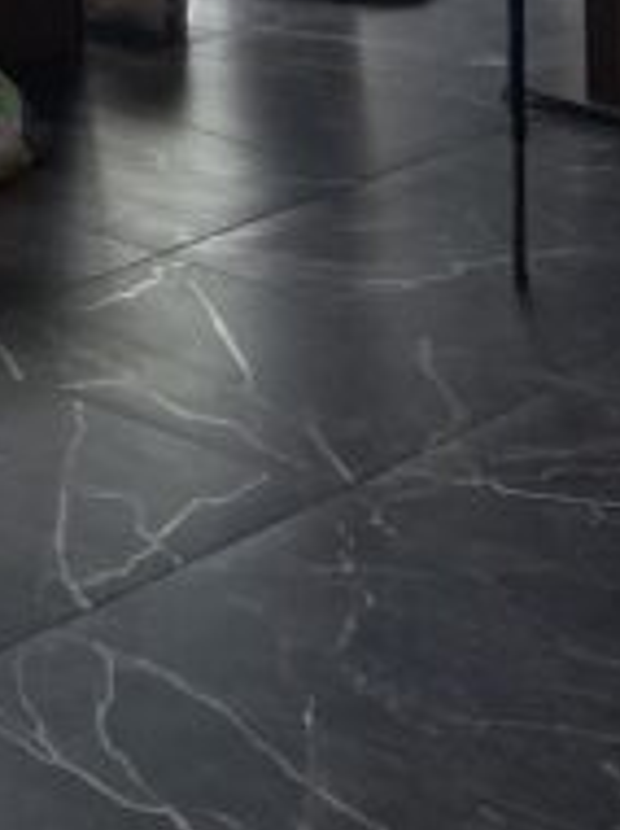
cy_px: -1105
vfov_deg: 11.9
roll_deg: -0.1
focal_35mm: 137
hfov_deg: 9.3
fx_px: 3279
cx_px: -1000
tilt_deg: +4.2
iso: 32
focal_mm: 4.25
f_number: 1.8
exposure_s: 1/247
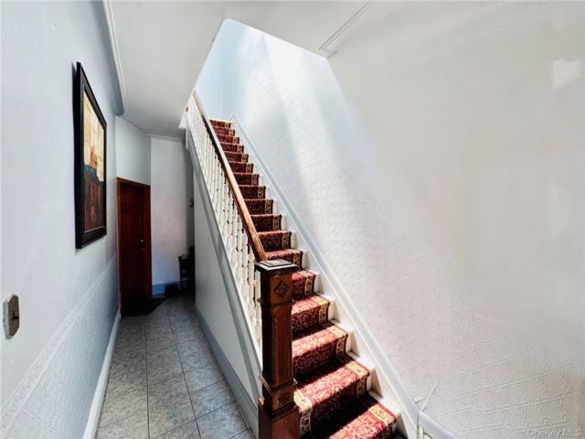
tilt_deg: -2.3
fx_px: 237
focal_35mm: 14
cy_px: 220
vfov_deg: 85.7
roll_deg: +0.0
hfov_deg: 102.1
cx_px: 292
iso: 100
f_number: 2.2
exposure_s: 1/99
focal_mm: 2.22
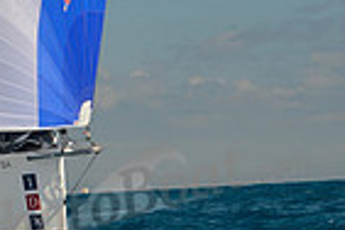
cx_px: -159
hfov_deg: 7.1
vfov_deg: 4.8
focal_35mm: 288
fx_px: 2760
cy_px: 104
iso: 200
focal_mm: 70
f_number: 7.1
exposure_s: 1/640
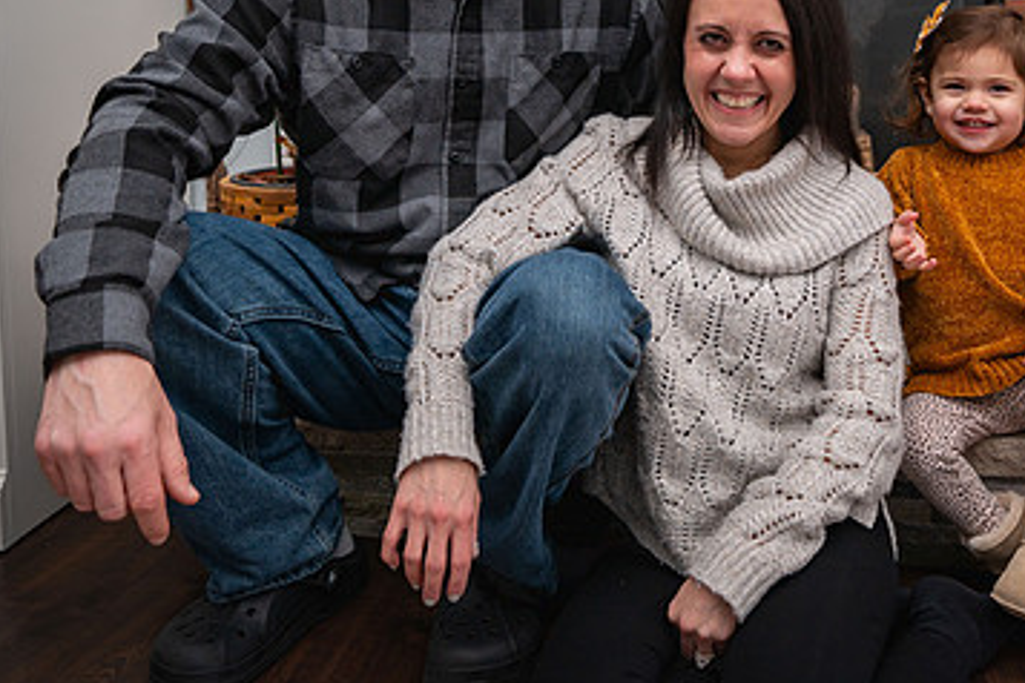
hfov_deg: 48.5
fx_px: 1110
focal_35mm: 39
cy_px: 138
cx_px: 706
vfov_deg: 33.2
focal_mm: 24
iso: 200
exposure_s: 1/125
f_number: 4
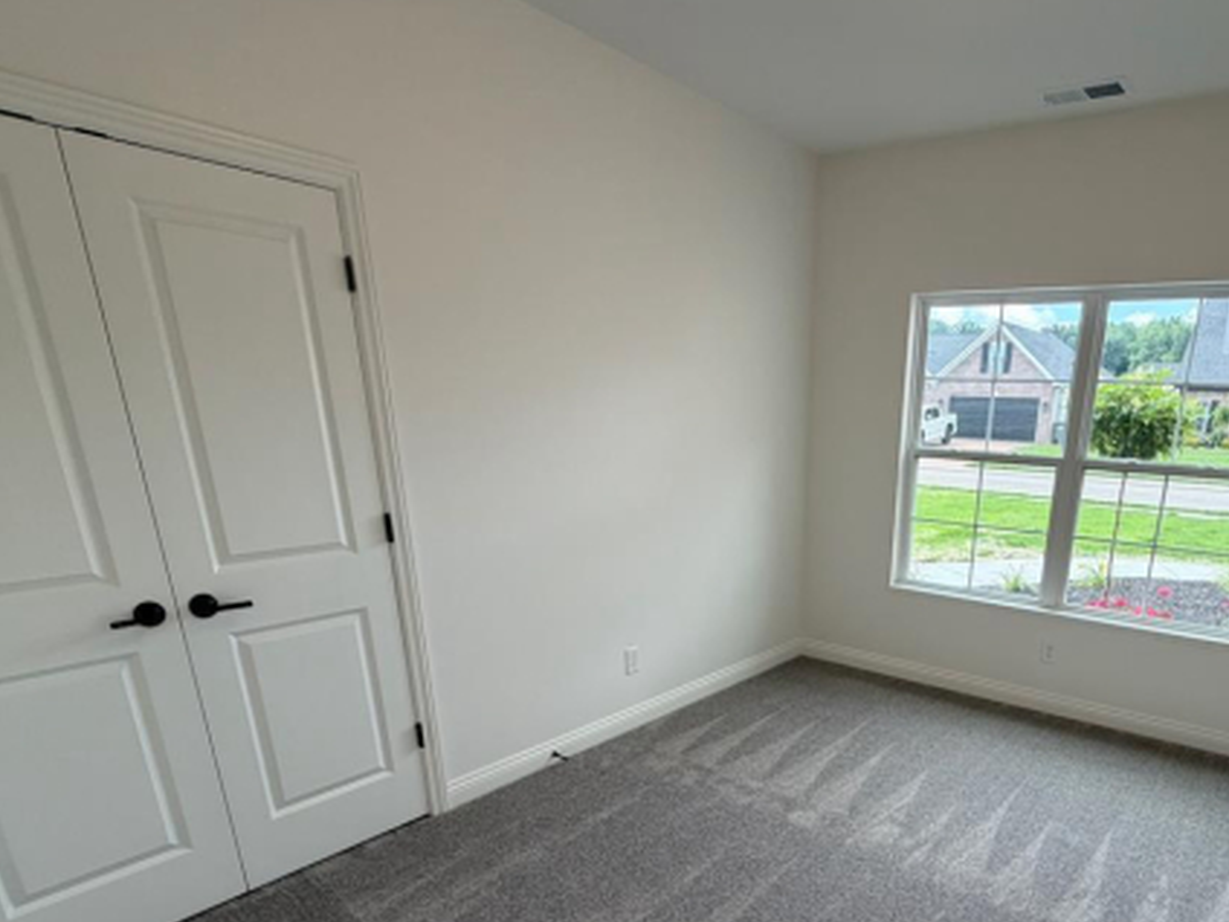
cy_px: 678
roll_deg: -2.2
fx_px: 781
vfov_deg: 58.3
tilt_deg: -19.7
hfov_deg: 74.1
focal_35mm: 22
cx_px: 819
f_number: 2.2
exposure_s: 1/120
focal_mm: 2.22
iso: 100
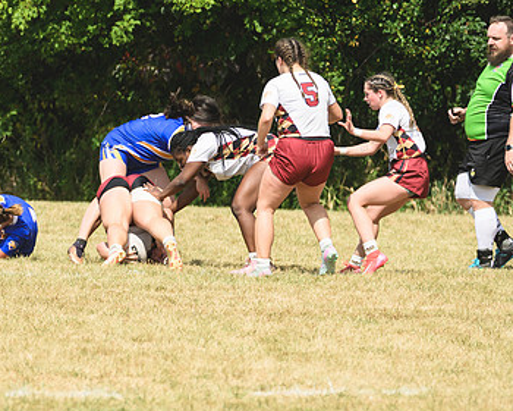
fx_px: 10628
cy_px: 210
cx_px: 141
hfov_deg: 2.8
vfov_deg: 2.2
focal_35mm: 700
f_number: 5.6
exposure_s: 1/1000
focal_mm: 300
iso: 180
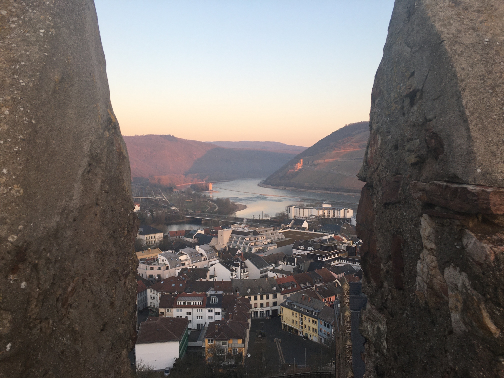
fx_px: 422
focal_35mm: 29
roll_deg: -0.7
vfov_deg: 48.2
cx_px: 252
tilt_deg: -2.1
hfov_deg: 61.7
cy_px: 189
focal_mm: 4.15
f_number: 2.2
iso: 25
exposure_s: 1/123
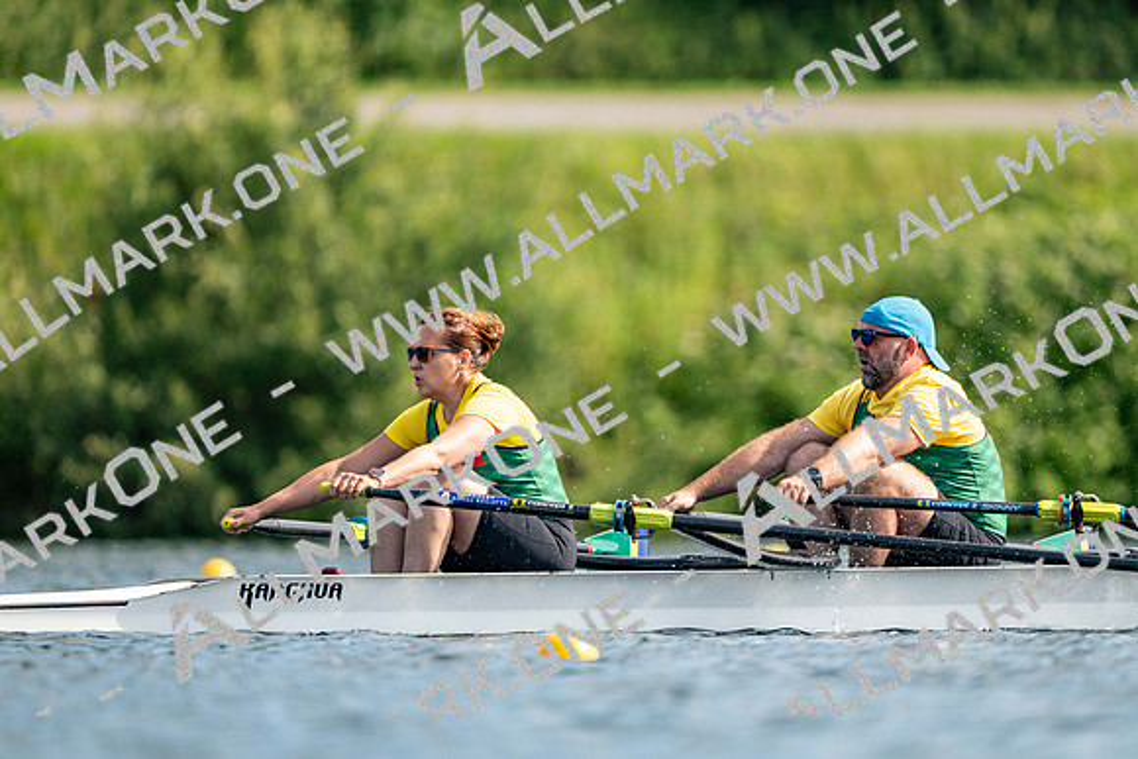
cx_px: 569
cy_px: 380
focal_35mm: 840
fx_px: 26558
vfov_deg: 1.6
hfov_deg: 2.5
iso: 1000
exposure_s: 1/2500
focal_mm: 840
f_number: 5.6
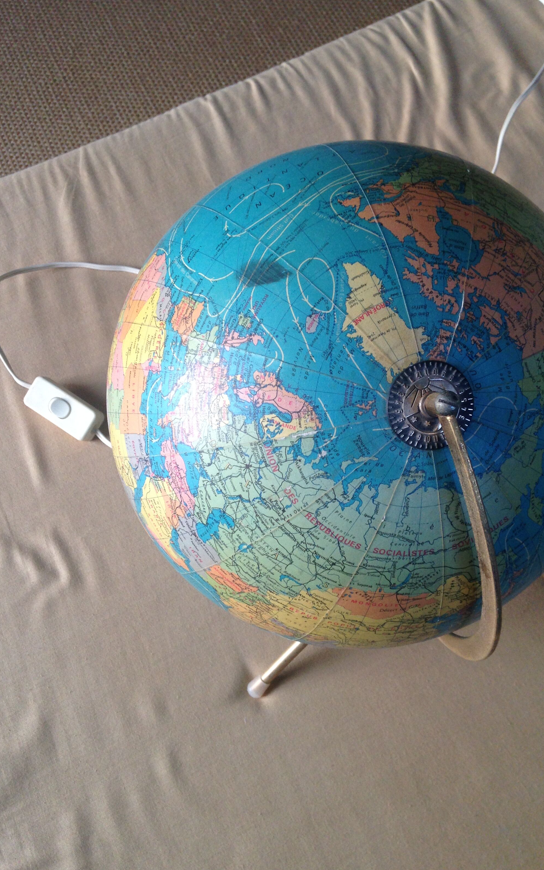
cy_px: 443
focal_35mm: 36
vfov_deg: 54.0
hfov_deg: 35.3
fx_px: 854
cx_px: 268
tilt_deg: -69.1
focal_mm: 4.12
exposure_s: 1/120
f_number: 2.4
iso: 80
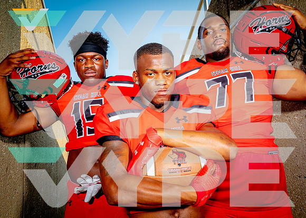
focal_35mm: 30
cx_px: 160
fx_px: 261
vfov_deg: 45.5
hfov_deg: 60.8
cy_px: 107
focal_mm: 28
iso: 200
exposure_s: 1/125
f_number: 8
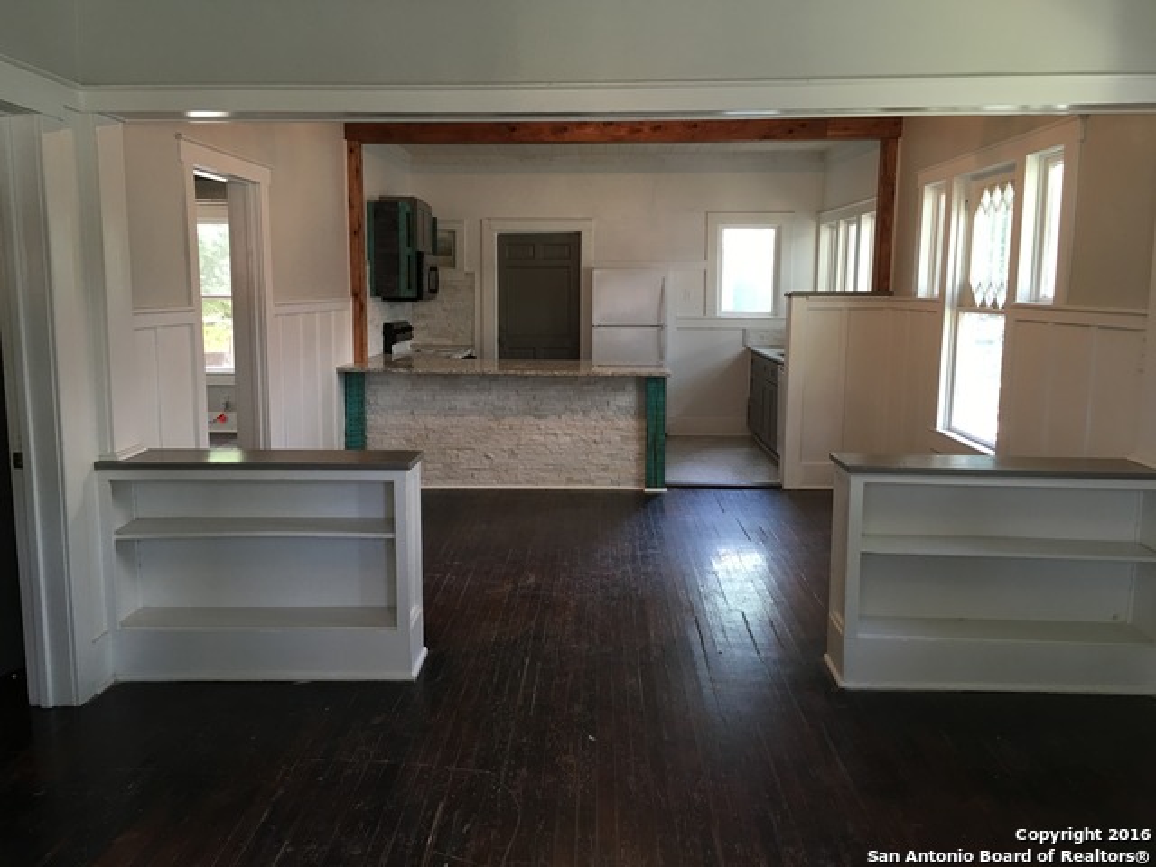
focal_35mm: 29
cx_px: 578
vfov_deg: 48.2
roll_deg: -0.3
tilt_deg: -6.7
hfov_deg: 61.7
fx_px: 968
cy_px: 434
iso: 32
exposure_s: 1/15
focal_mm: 4.15
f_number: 2.2
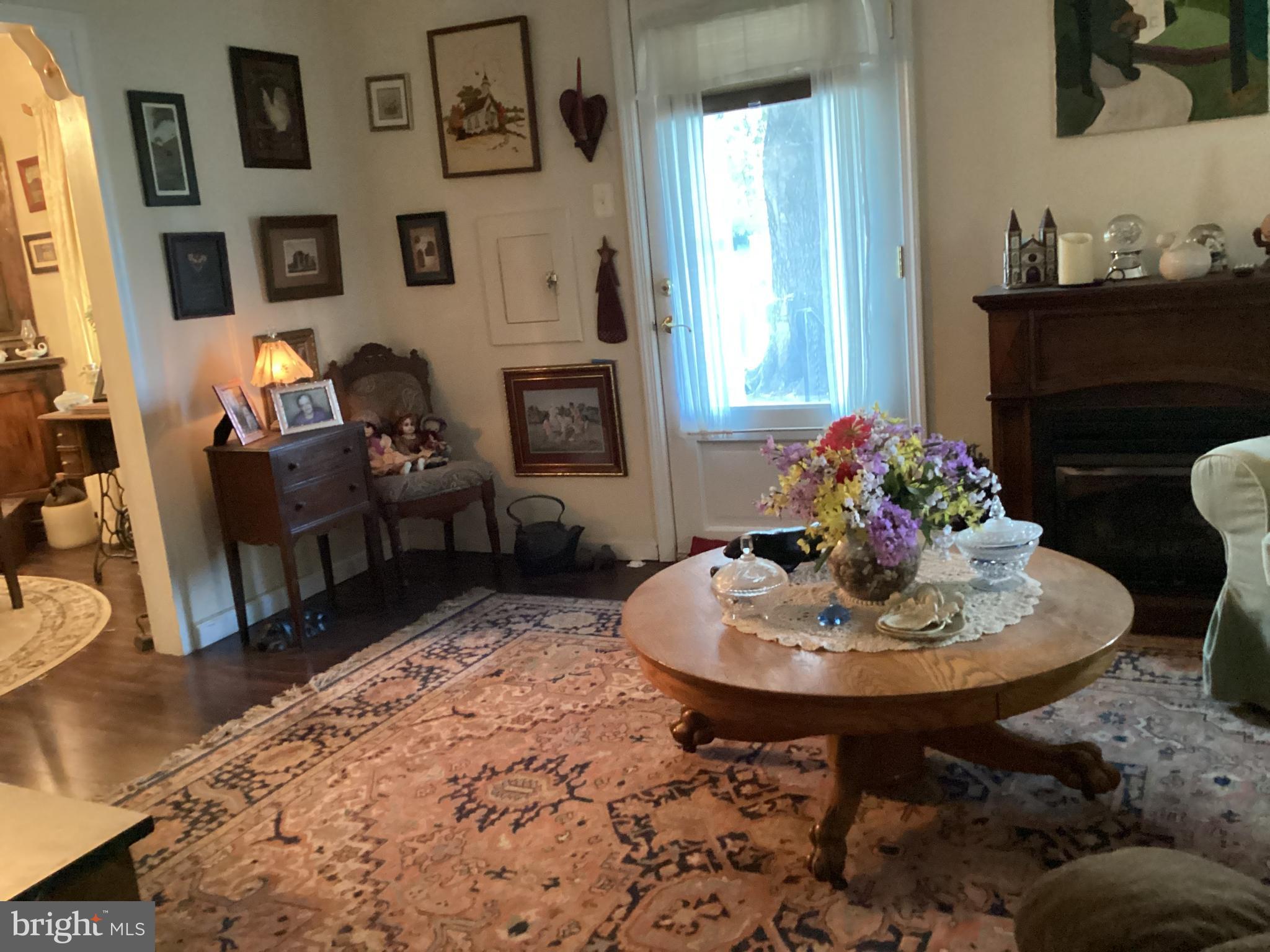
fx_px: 1137
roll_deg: +4.7
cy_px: 476
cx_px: 635
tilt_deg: -12.1
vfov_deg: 45.4
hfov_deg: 58.4
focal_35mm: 31
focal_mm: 3.3
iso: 800
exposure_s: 1/30
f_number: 2.4
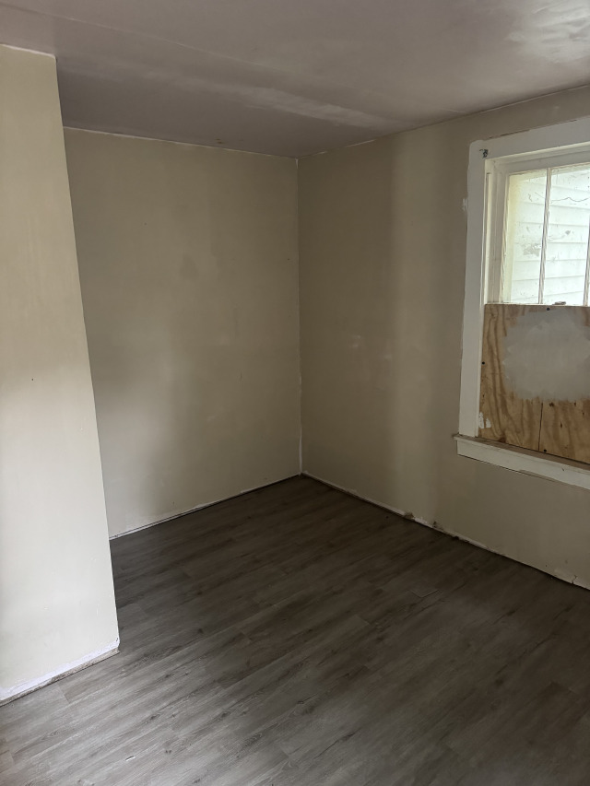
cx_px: 295
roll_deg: +3.2
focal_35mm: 24
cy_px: 393
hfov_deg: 56.8
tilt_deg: -12.7
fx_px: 545
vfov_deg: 71.6
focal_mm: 6.76
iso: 800
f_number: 1.78
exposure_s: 1/30
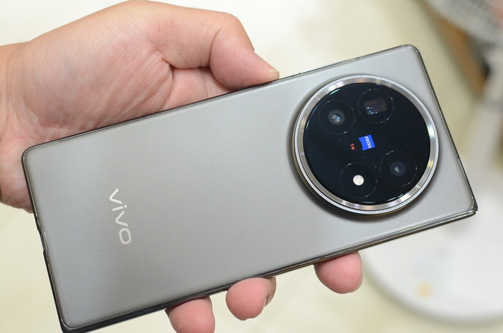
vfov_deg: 25.6
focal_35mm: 52
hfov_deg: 37.9
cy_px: 166
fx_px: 732
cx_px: 252
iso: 1600
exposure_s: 1/80
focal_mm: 35
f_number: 4.5
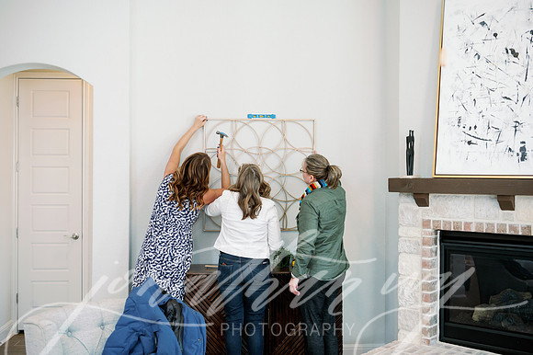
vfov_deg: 31.9
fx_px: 621
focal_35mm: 42
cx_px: 266
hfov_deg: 46.4
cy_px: 178
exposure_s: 1/200
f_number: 3.5
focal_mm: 42
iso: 1600
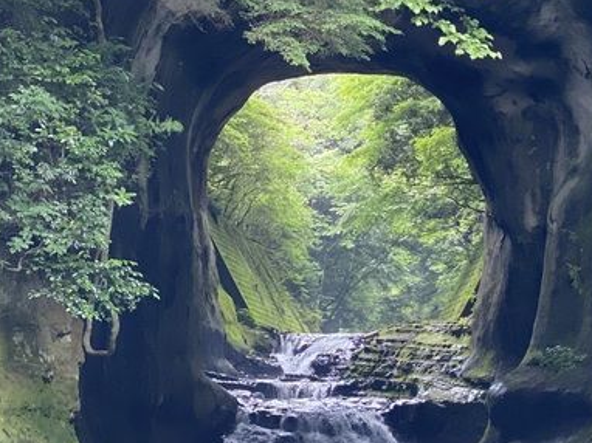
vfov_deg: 13.3
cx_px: 470
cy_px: 259
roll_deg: +0.3
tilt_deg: +5.9
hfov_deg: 17.6
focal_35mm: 111
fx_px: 1897
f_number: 2
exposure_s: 1/122
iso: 200
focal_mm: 6
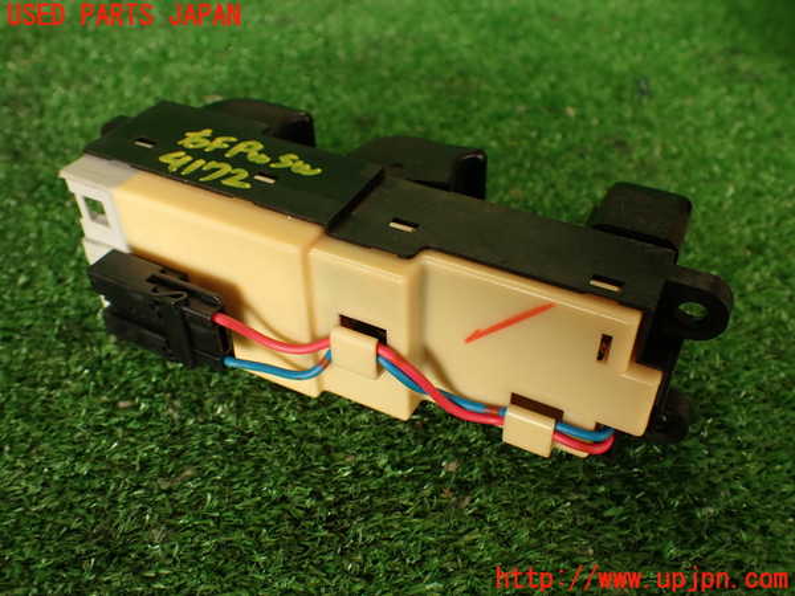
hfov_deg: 56.8
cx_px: 398
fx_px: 735
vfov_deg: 44.2
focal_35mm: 32
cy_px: 298
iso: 125
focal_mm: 5.79
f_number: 2.4
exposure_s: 1/60
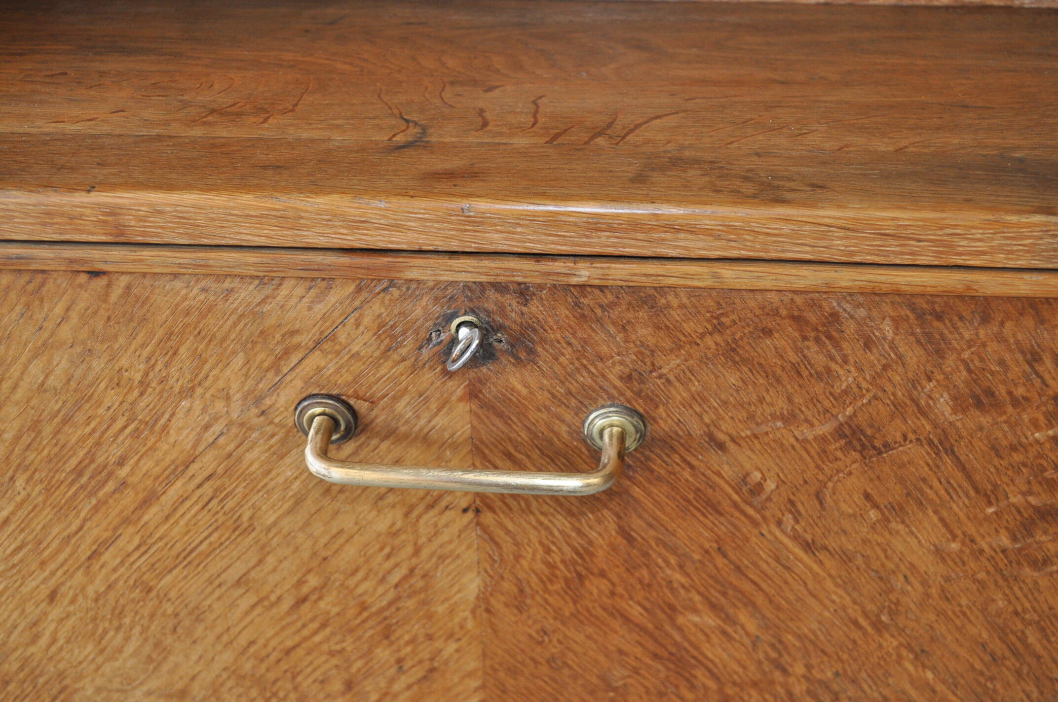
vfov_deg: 30.8
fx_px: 1277
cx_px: 529
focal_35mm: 44
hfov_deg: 45.0
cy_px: 351
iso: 640
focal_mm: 29
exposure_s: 1/60
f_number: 4.5
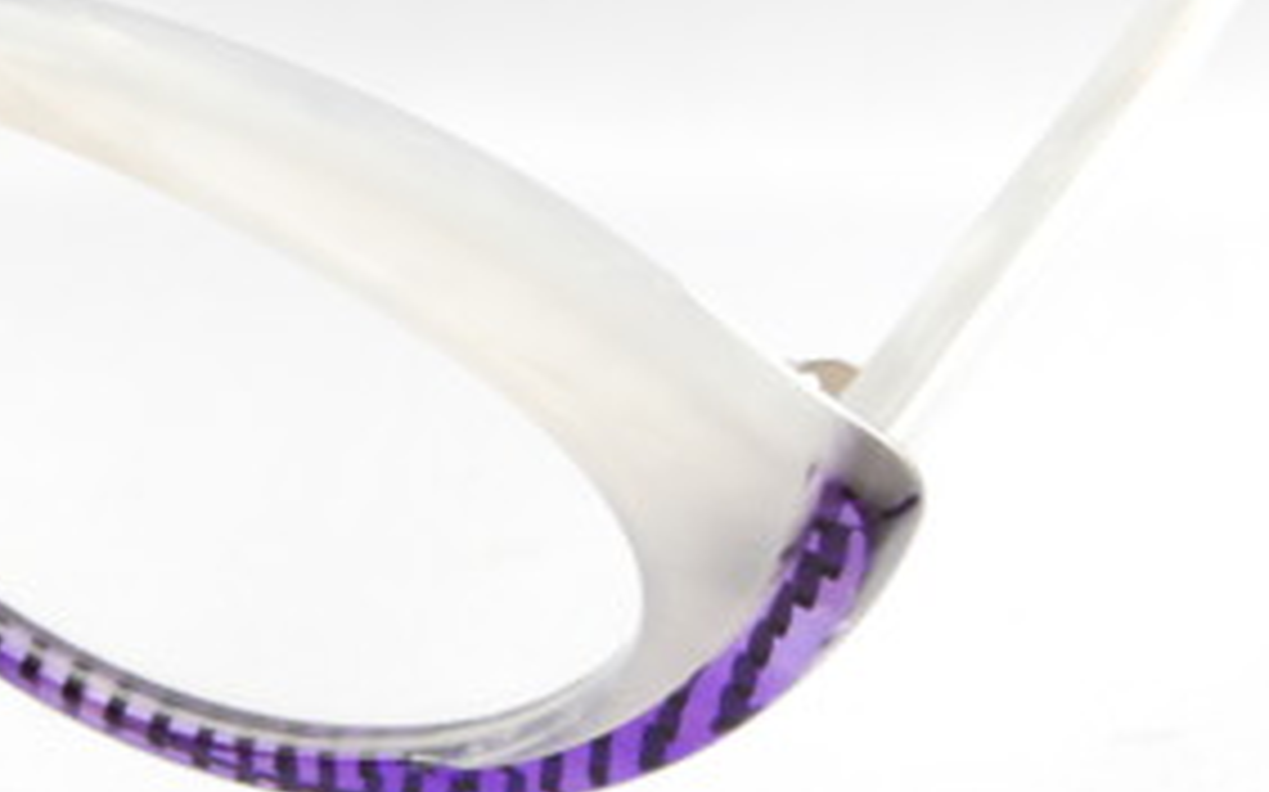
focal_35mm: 112
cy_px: 416
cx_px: 364
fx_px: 3872
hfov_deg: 18.5
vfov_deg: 11.7
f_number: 18
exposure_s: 1/6
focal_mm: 46
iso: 800
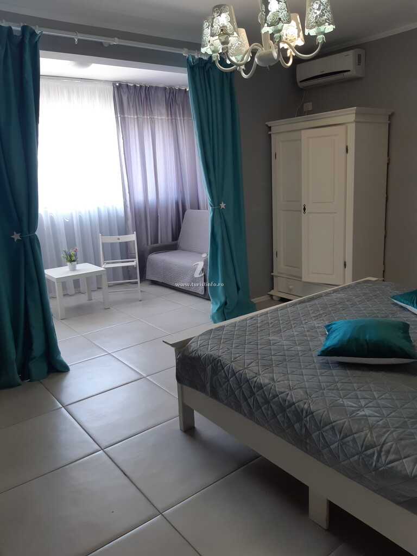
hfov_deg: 53.1
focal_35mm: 26
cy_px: 278
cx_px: 208
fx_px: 418
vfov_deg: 67.3
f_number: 1.7
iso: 50
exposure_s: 1/50
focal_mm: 3.93
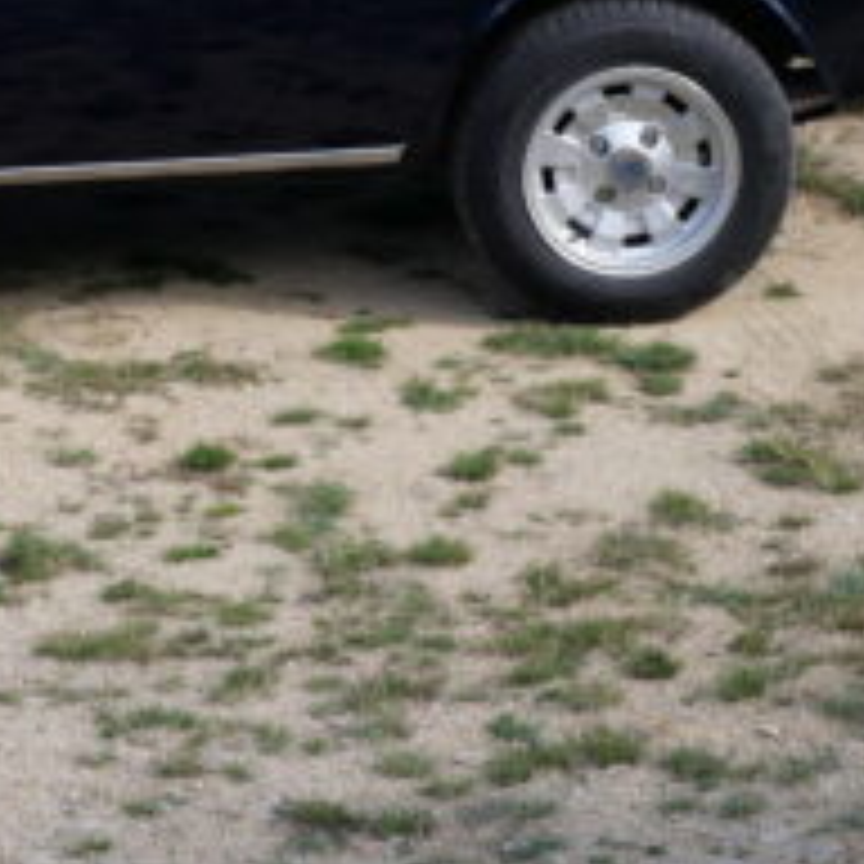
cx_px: -68
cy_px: -50
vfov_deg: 10.4
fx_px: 4688
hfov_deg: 10.4
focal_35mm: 166
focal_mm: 30
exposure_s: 1/250
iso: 200
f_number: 7.1
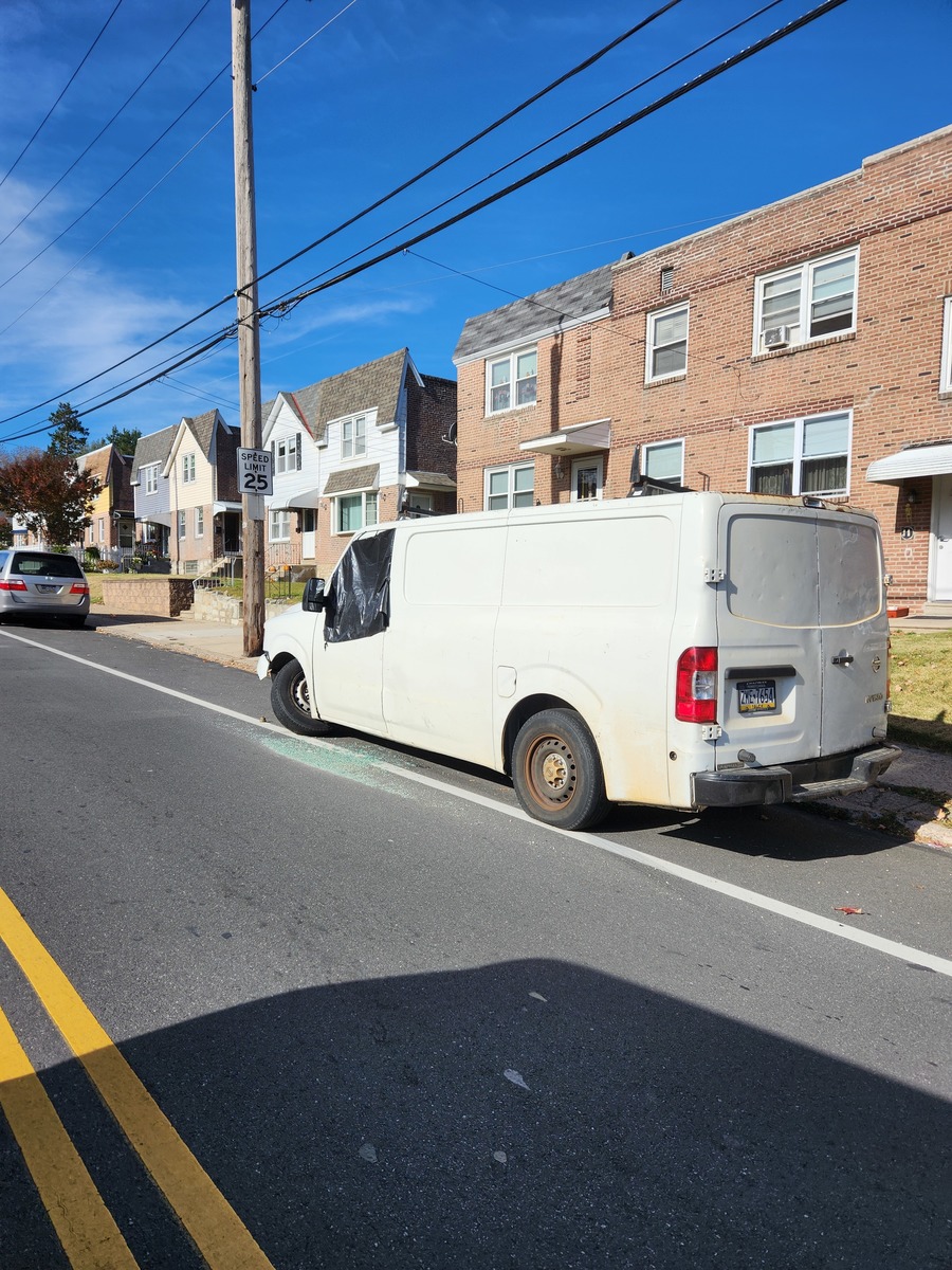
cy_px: 635
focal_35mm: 23
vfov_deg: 73.9
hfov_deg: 58.9
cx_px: 476
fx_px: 843
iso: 20
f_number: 1.8
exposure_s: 1/2969
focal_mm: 5.4
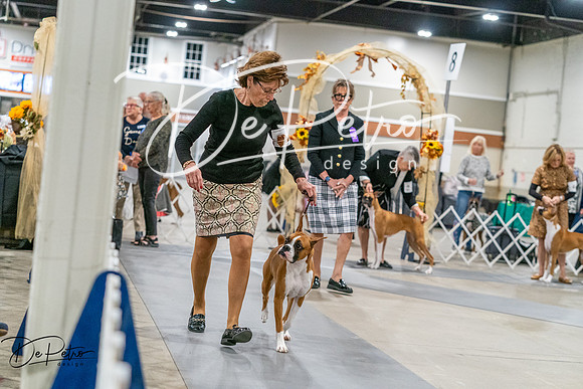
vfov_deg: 17.7
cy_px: 194
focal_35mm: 77
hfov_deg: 26.3
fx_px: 1247
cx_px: 292
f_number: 3.5
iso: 6400
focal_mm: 77
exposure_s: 1/250
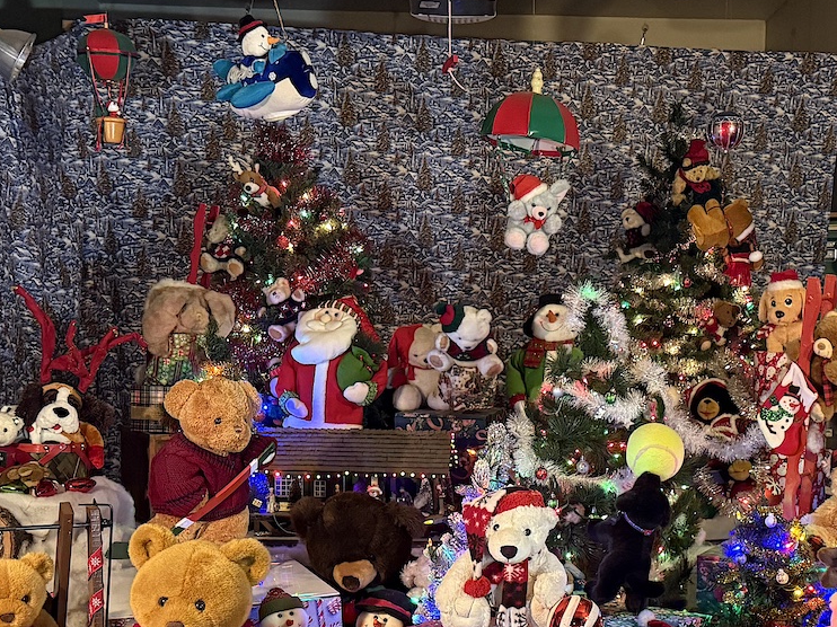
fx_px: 1329
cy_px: 506
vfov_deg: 26.0
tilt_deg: -6.9
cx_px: 550
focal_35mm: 55
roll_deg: -0.6
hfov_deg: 34.7
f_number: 1.78
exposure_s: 1/40
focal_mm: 6.76
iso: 800
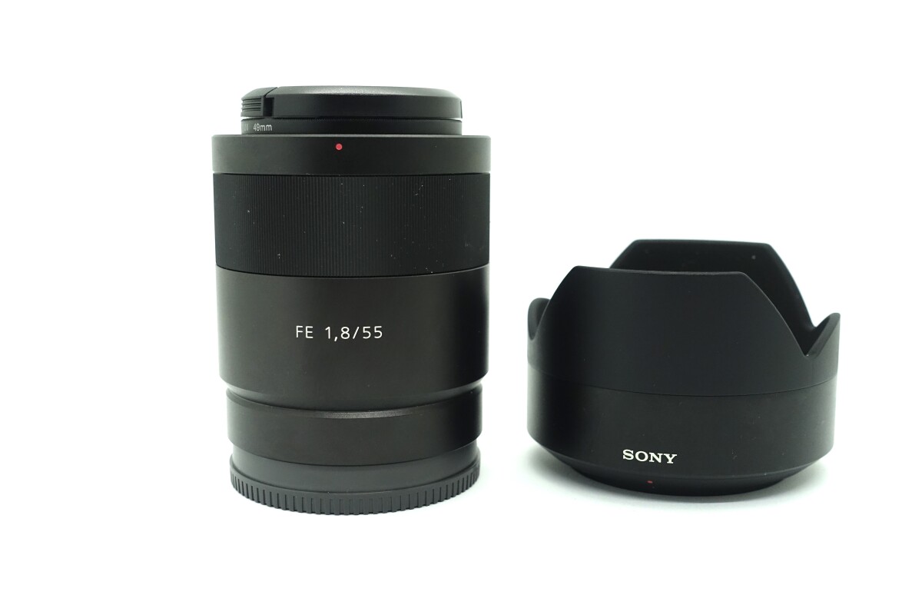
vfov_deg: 31.9
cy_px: 308
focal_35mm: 42
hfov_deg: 46.4
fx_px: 1076
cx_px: 461
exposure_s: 1/200
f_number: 4
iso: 800
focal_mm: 15.3
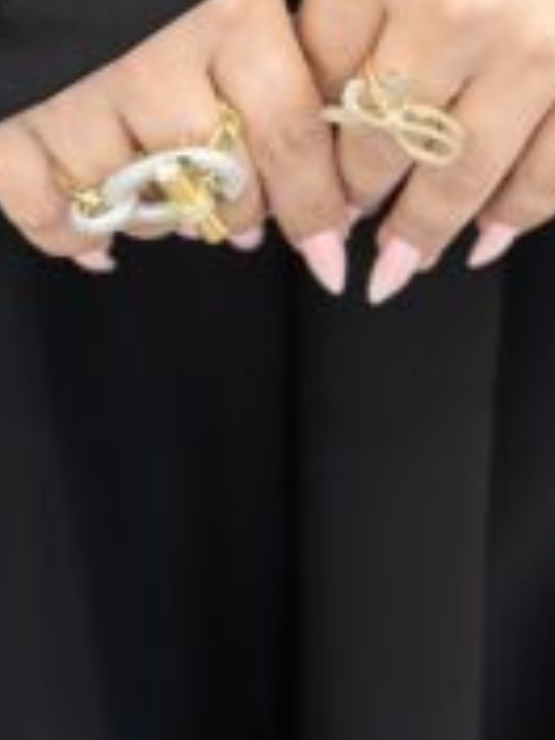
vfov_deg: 17.6
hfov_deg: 13.6
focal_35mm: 109
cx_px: 303
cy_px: 8
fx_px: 2330
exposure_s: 1/50
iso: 250
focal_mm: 6.86
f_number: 1.78
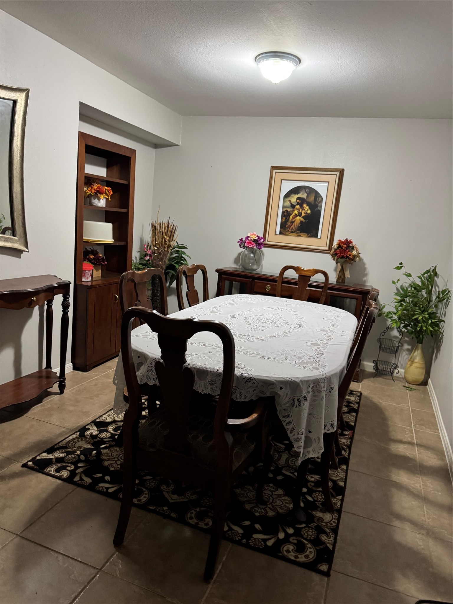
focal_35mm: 24
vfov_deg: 71.6
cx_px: 226
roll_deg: -4.1
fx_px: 419
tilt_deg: -6.7
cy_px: 302
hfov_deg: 56.8
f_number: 1.78
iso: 640
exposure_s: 1/60
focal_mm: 6.76
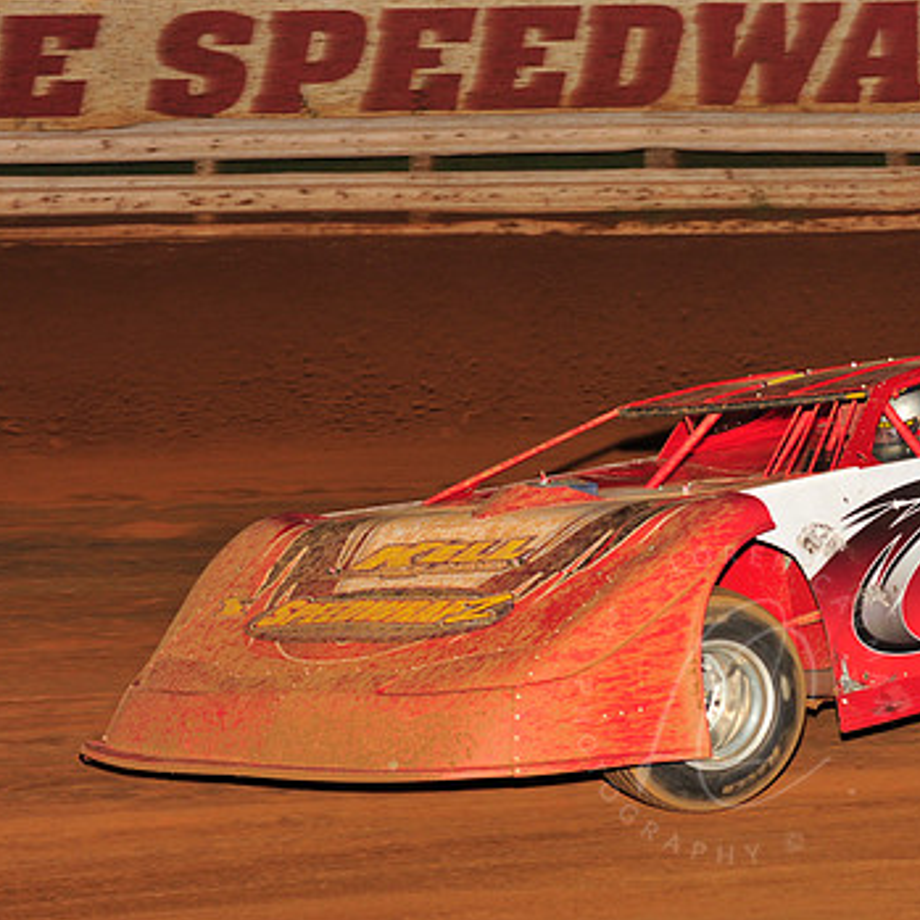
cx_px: 730
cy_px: 461
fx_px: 4240
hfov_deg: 12.3
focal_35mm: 141
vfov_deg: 12.4
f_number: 6.3
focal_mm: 100
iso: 800
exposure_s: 1/320
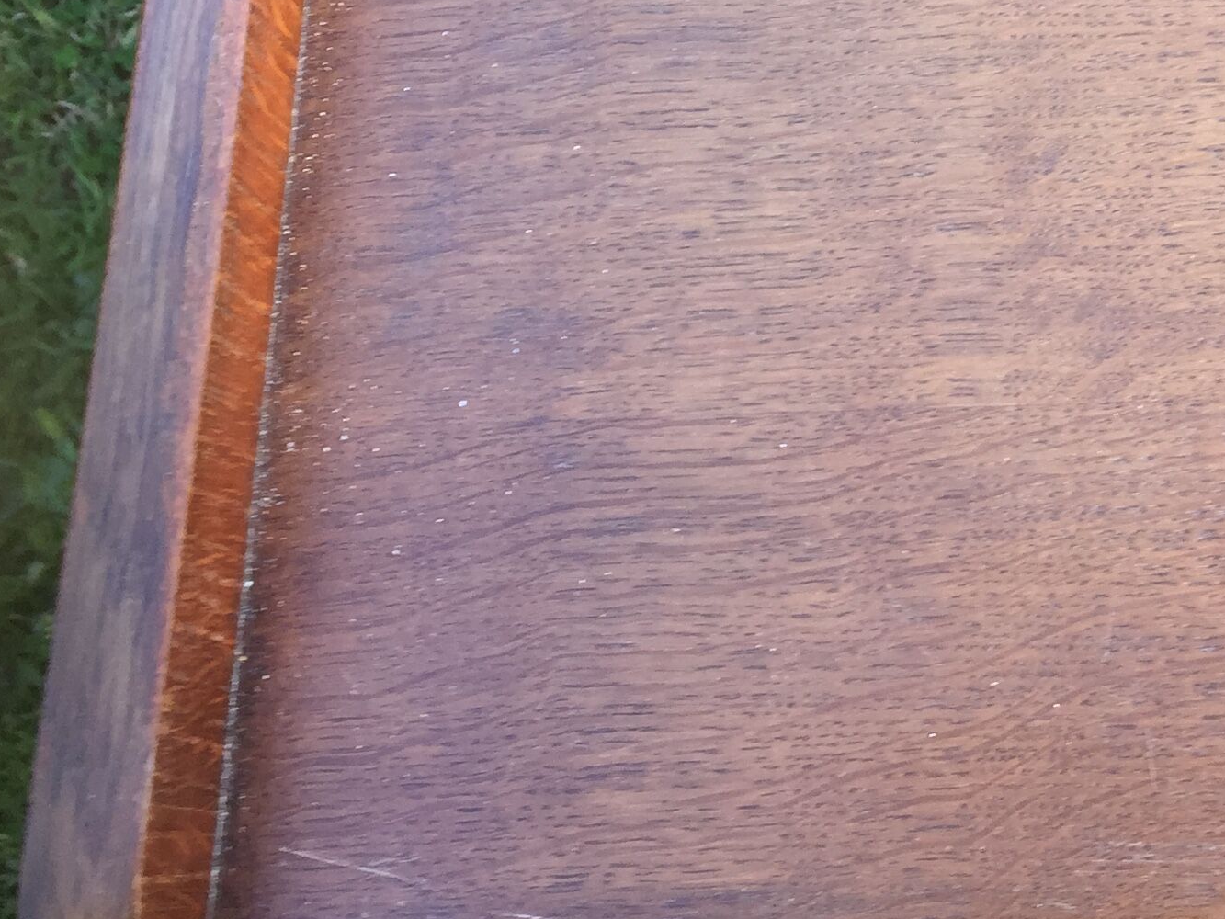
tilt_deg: -68.6
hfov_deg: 26.3
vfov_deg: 19.9
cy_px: -71
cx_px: 1155
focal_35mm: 71
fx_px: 2513
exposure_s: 1/50
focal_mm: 4.15
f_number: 2.2
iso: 40
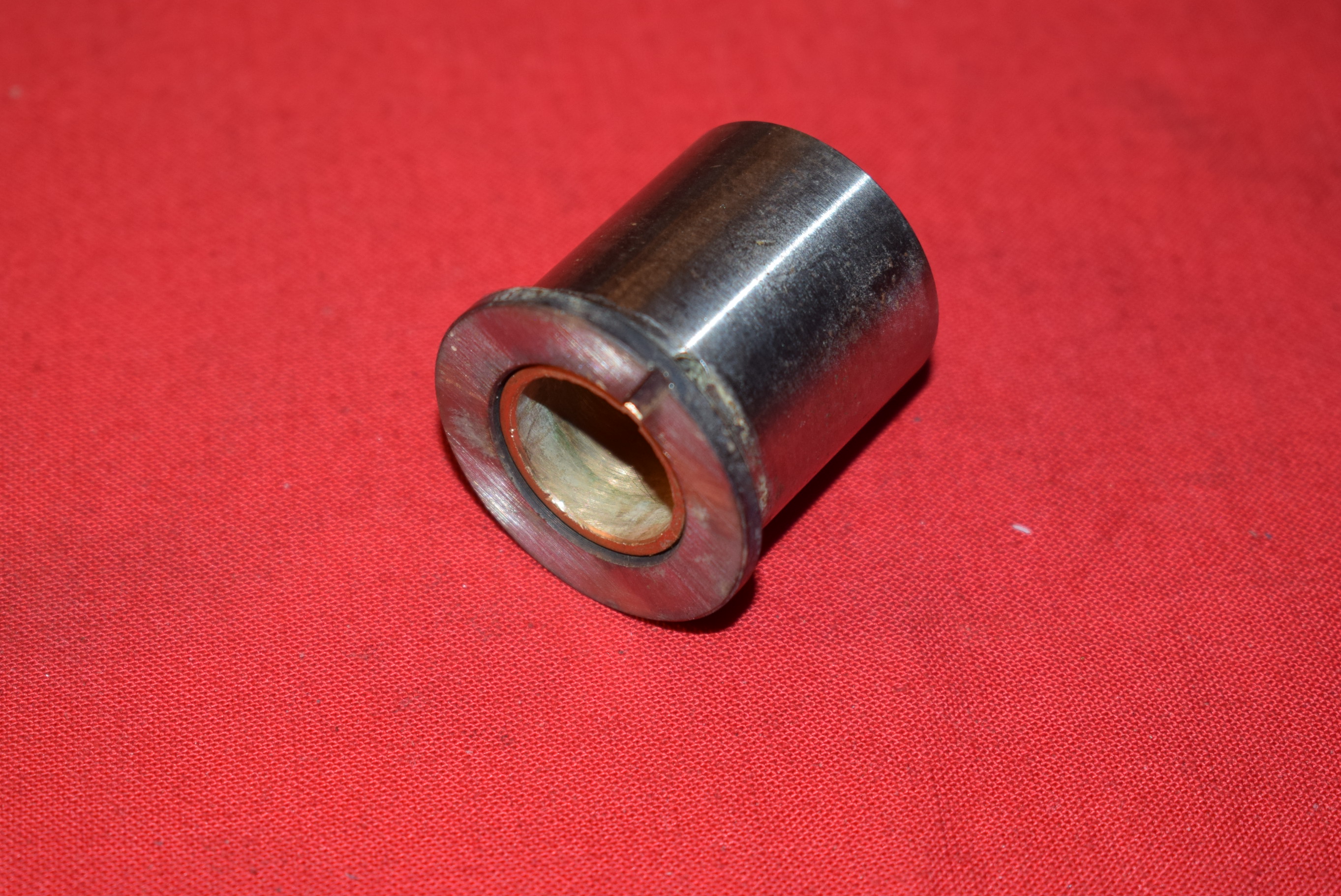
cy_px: 486
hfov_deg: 22.5
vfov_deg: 15.1
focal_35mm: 91
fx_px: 3375
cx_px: 618
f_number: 5.6
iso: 400
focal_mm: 55
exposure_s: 1/30
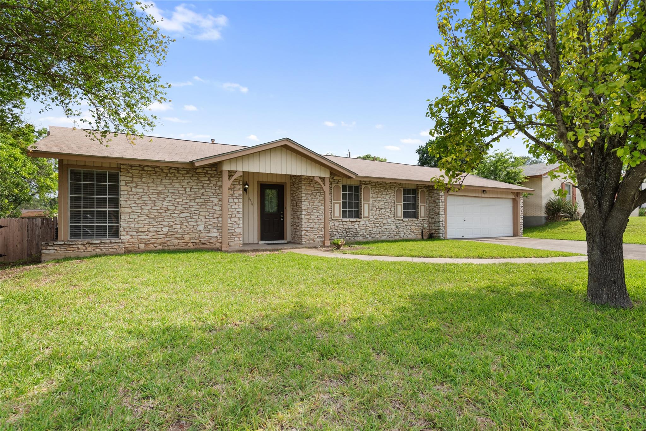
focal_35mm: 19
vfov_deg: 64.6
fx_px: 341
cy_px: 216
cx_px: 323
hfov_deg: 86.9
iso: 400
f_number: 8
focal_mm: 19
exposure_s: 1/400
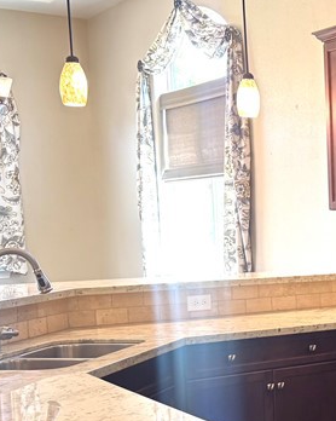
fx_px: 858
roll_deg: +0.0
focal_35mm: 69
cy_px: 319
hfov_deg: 20.1
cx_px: 447
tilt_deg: -8.2
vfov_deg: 27.1
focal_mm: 6.76
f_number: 1.78
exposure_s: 1/60
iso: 125
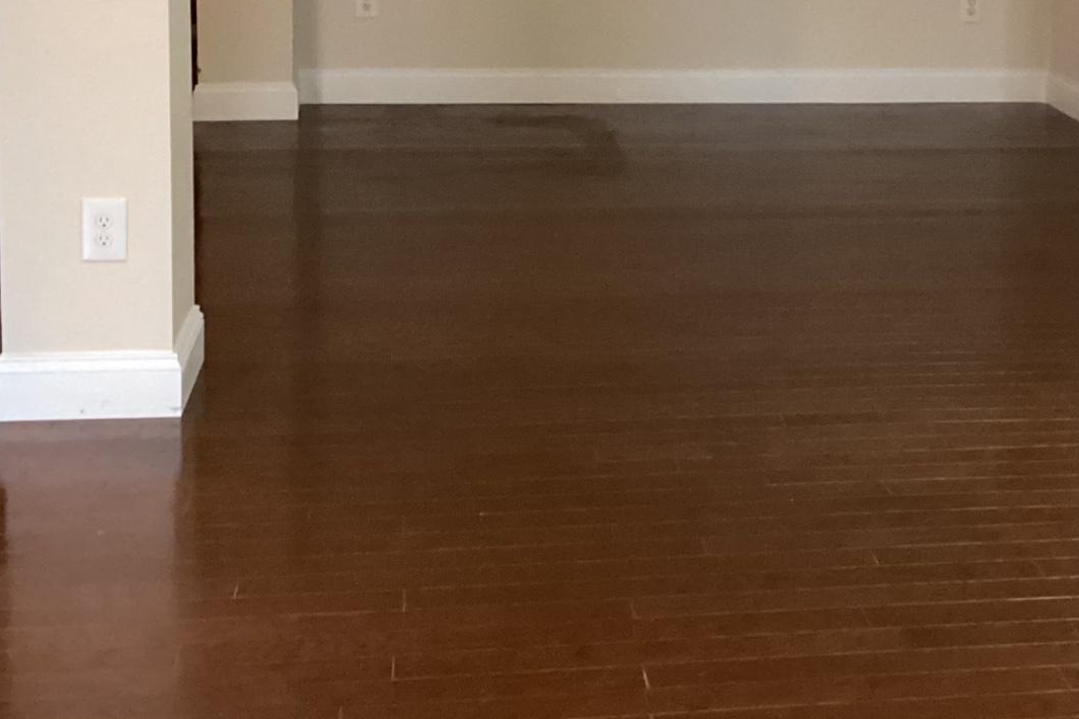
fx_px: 1858
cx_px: 715
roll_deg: -0.8
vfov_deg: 21.3
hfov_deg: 32.1
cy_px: 30
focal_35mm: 62
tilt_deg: -10.6
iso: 400
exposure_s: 1/30
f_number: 2.4
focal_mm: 3.3
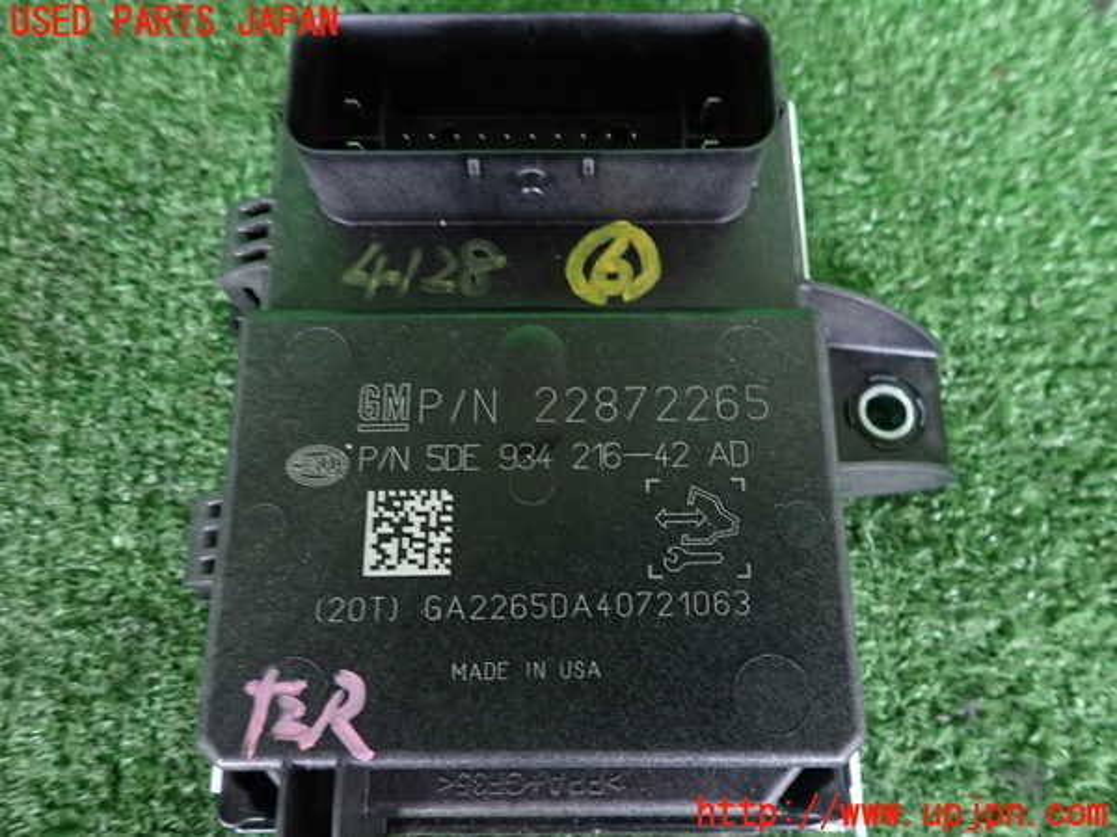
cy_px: 418
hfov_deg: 69.4
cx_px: 558
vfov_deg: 54.9
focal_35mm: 25
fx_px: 807
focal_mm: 4.5
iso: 320
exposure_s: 1/30
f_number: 2
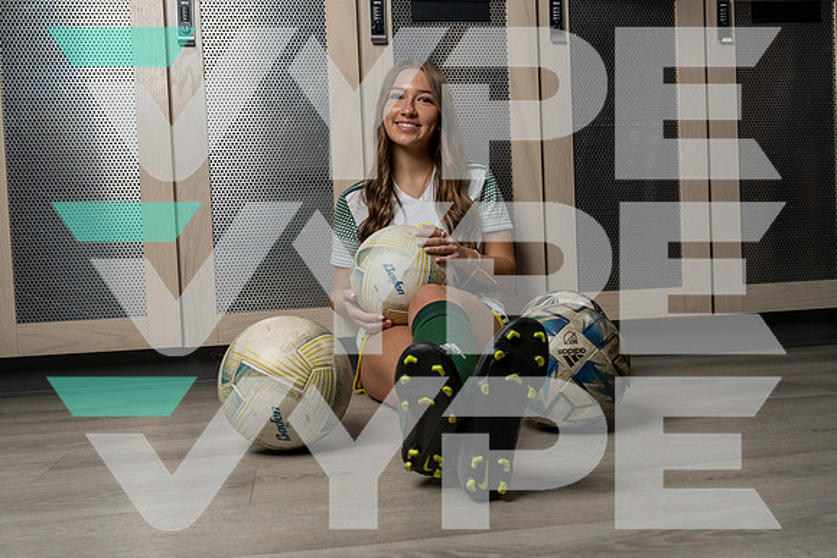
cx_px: 418
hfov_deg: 55.8
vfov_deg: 38.9
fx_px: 791
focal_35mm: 34
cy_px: 279
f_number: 7.1
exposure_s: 1/250
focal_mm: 34
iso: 800
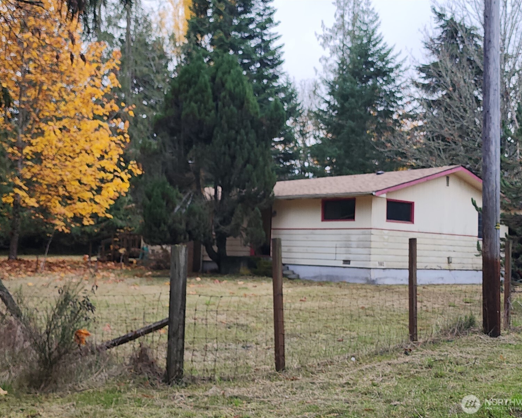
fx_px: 371
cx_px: 273
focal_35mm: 24
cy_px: 209
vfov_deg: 58.8
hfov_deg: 70.3
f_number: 1.8
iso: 25
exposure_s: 1/120
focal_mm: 6.4
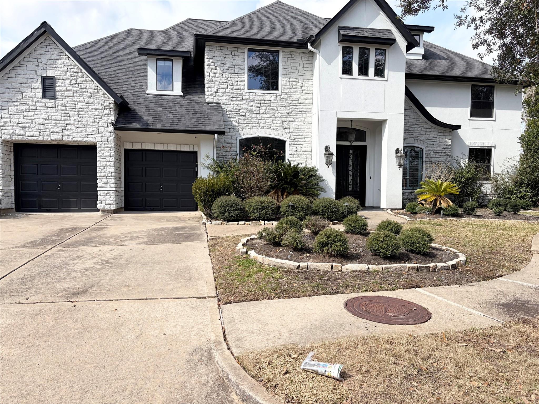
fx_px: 405
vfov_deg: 53.1
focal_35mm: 26
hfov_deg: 67.3
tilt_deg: -1.8
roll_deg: -1.3
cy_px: 202
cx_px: 270
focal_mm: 5.96
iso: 50
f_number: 1.6
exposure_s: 1/2538
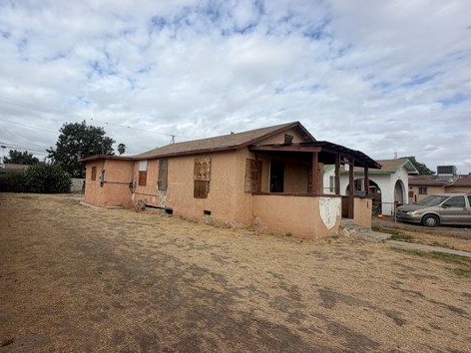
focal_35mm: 19
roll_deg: -1.9
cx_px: 179
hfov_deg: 83.2
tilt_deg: +3.3
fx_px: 259
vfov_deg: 68.6
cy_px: 169
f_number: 2.2
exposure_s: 1/1001
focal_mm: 2.22
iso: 20
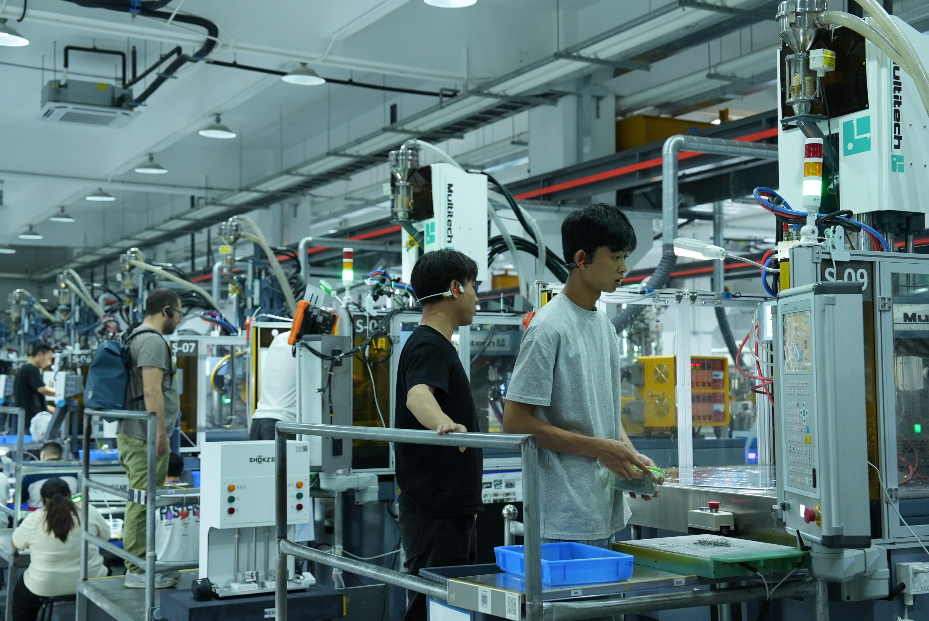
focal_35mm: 48
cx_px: 464
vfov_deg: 28.1
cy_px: 310
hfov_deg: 41.1
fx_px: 1239
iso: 1600
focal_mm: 48
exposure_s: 1/60
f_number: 4
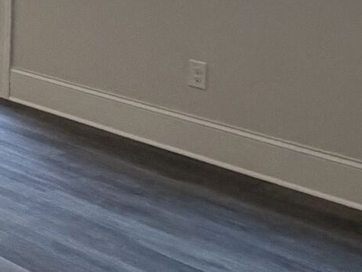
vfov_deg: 15.2
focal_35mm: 92
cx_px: -407
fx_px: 963
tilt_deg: -4.6
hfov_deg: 15.7
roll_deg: +1.4
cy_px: -106
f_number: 2.2
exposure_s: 1/120
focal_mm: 2.22
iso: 200
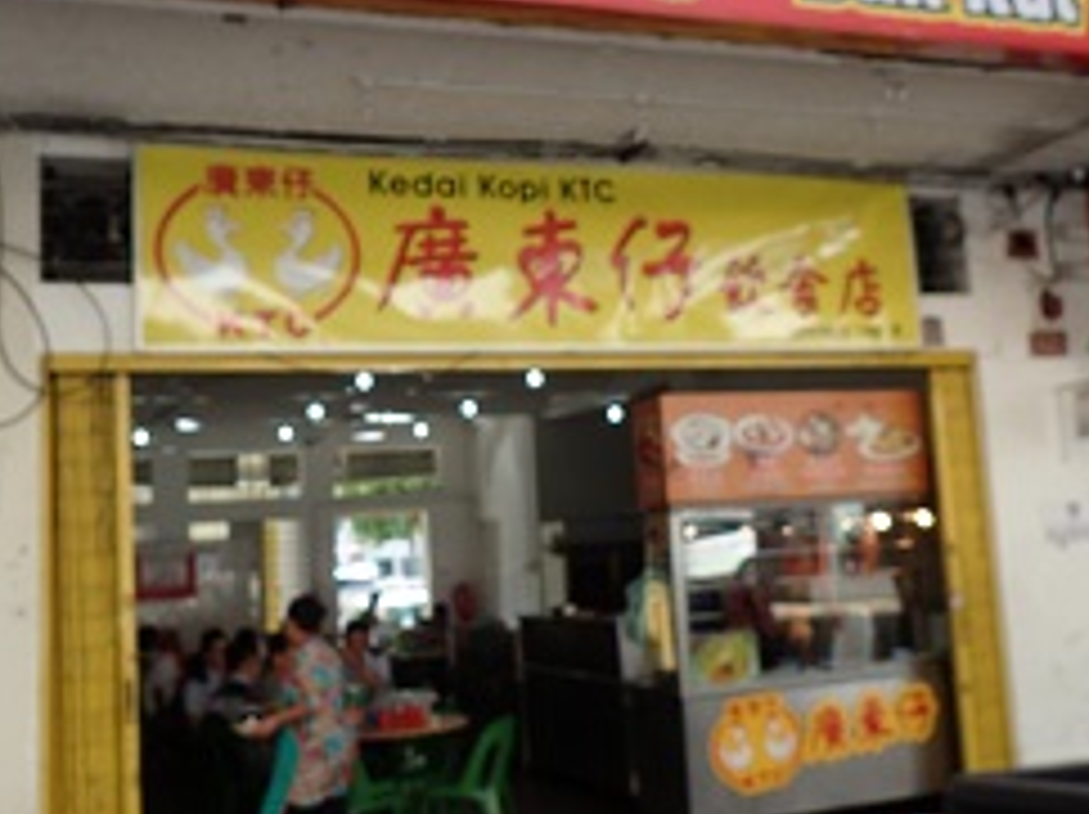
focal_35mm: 43
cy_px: 346
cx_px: 594
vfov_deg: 33.5
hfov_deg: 43.8
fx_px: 1351
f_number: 2.8
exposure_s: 1/200
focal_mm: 4.5
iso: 100
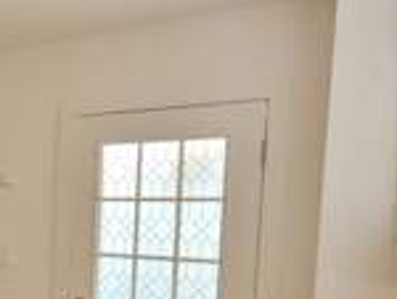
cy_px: 245
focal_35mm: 46
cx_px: -87
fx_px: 528
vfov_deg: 30.7
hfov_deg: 33.1
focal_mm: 10
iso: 1600
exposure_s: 1/80
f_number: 7.1
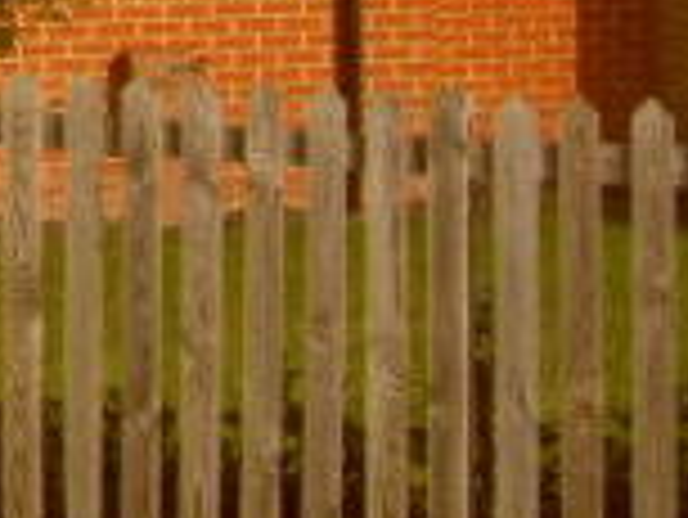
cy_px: -417
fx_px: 2884
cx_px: -560
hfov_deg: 12.4
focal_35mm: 145
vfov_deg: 9.7
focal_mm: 7.8
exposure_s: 1/320
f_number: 6.4
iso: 50
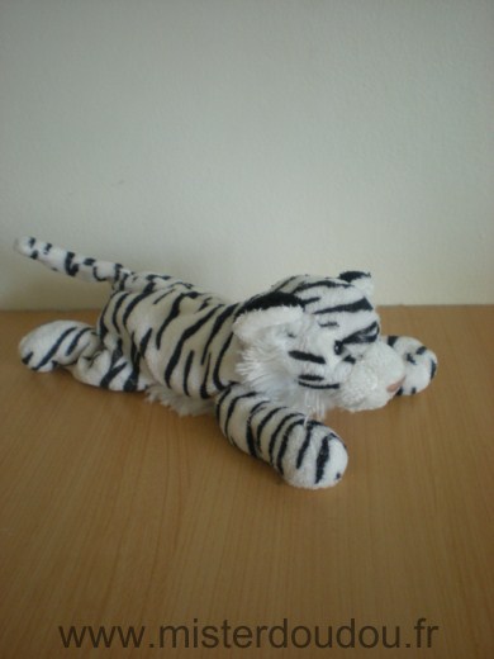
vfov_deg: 49.0
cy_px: 330
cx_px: 247
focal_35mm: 38
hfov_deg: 37.7
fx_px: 723
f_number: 3.1
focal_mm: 6.3
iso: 200
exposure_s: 1/38
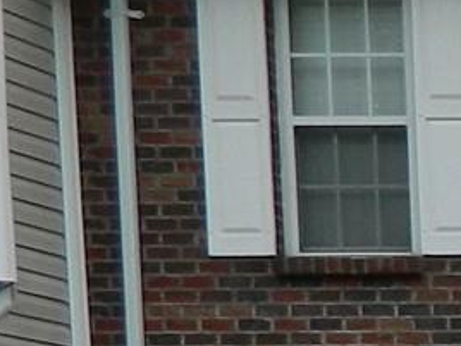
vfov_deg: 7.2
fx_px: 2544
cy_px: 874
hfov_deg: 8.2
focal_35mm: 191
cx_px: 1548
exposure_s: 1/640
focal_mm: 4.5
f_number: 3.1
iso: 80
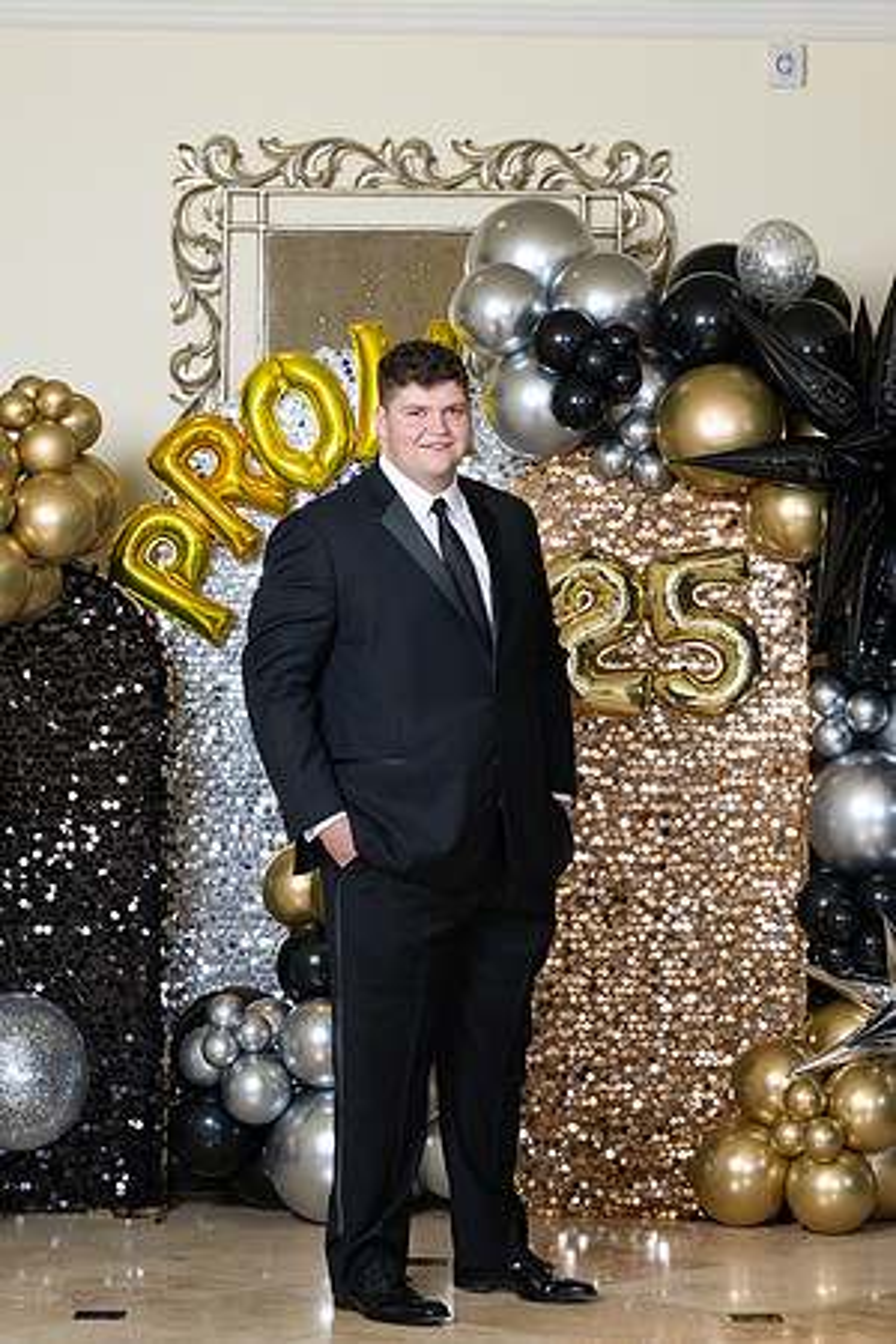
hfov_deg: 13.2
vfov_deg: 19.6
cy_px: 672
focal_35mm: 104
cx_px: 448
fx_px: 3882
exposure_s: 1/100
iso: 320
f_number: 8
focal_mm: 104
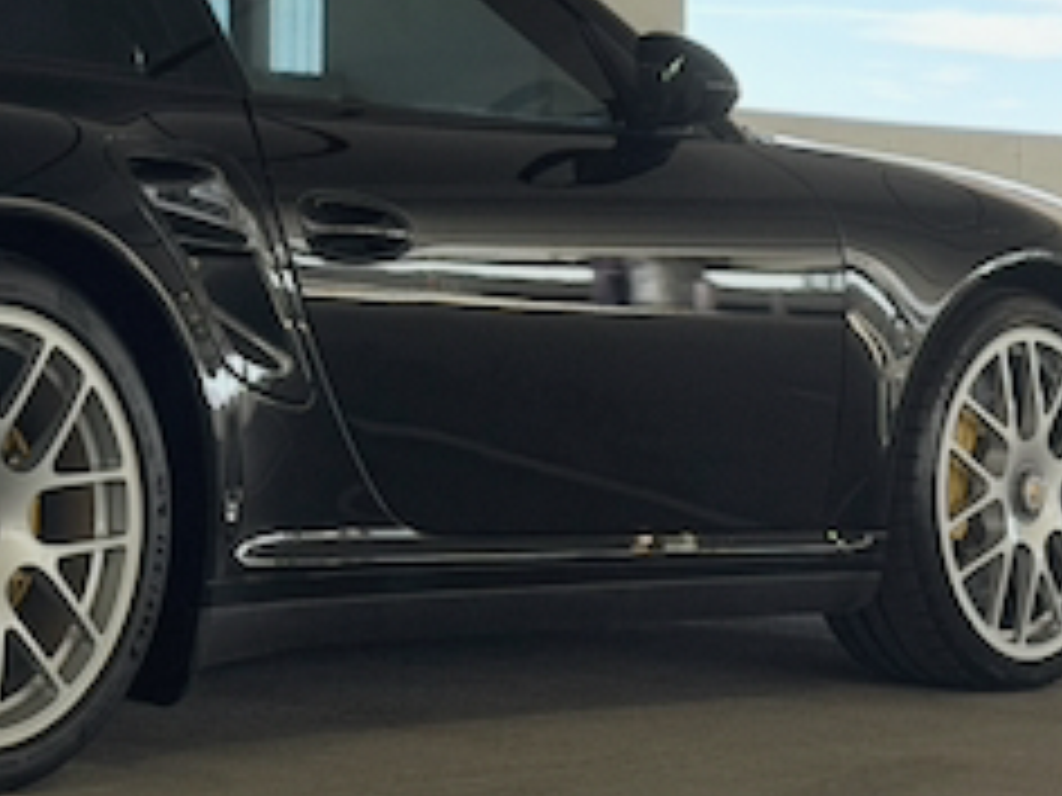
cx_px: -68
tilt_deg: +4.7
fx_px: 3988
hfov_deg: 14.8
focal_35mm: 130
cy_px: 18
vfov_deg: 11.3
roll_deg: -1.2
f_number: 1.78
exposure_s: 1/747
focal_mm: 6.76
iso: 64
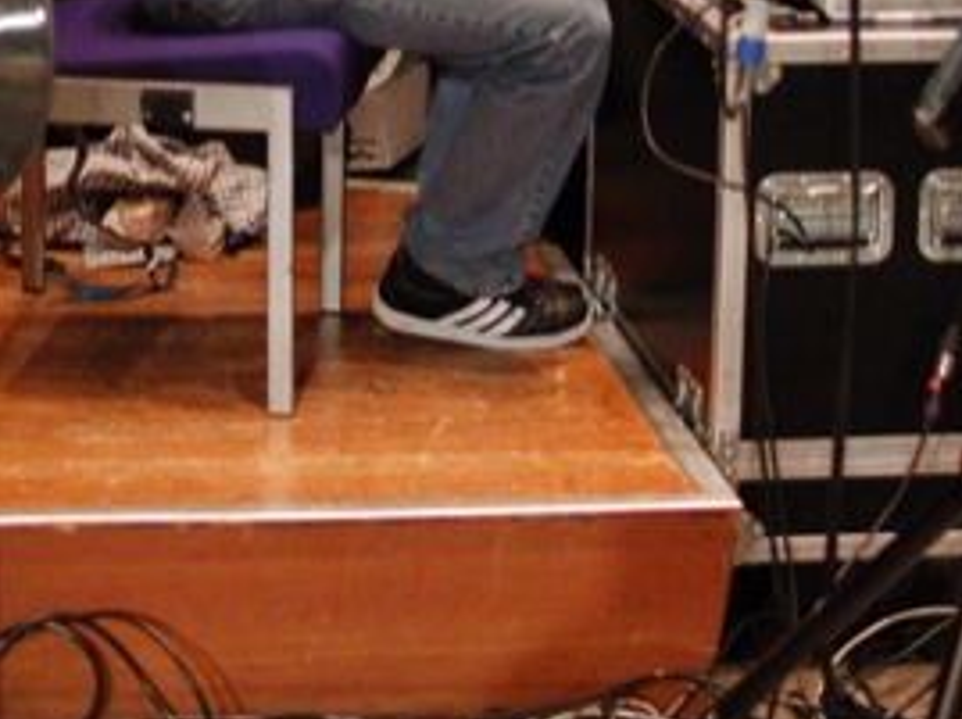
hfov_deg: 16.3
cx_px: 225
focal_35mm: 120
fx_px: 3334
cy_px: 9
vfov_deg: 12.2
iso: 1600
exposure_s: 1/25
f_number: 2.5
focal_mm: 35
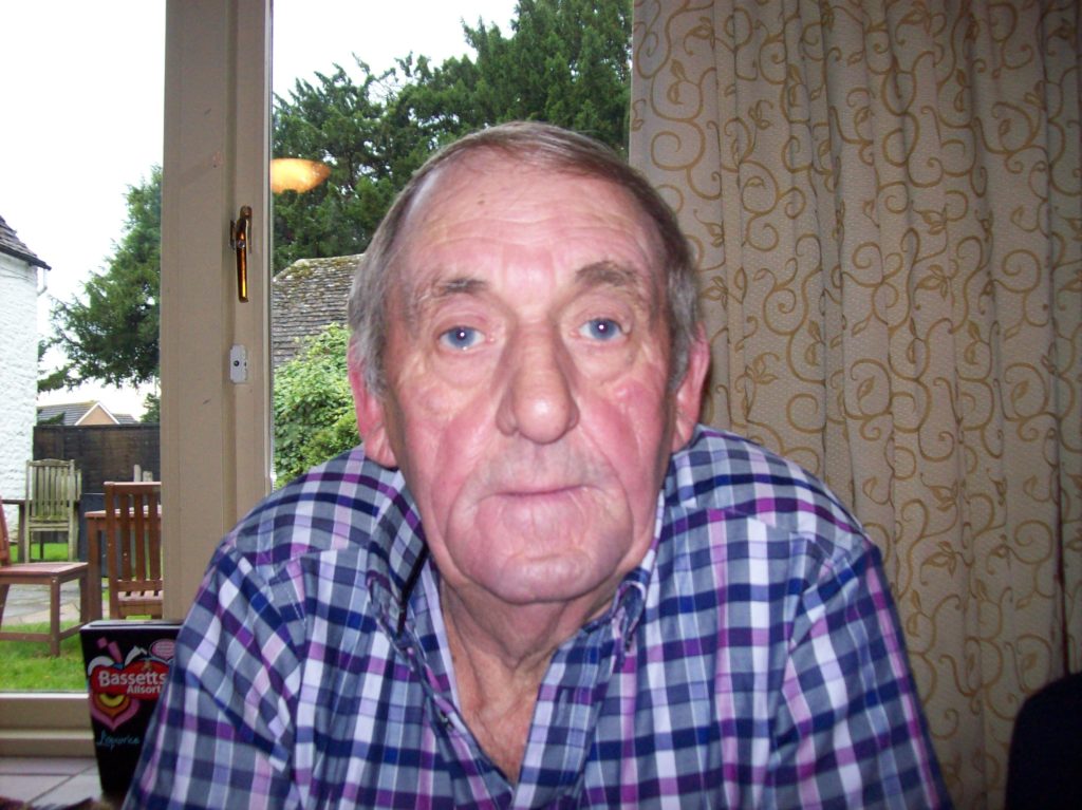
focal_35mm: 36
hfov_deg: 51.4
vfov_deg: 39.6
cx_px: 541
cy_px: 405
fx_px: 1125
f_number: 2.7
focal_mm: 6
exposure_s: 1/64
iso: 200
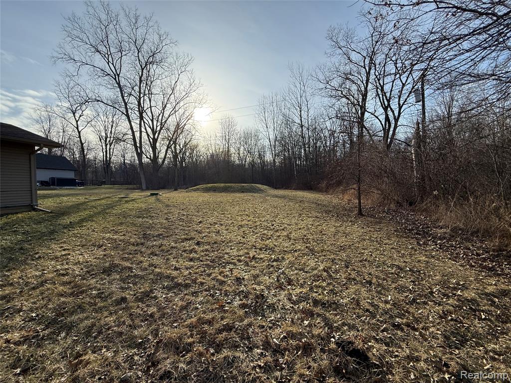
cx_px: 256
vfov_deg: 85.7
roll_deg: +2.4
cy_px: 192
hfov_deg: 102.1
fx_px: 207
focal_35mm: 14
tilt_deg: -1.2
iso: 50
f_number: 2.2
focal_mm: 2.22
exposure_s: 1/1848
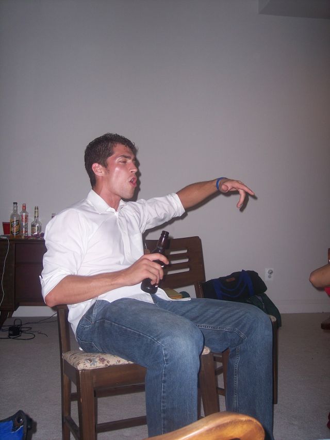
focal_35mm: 39
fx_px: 496
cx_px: 165
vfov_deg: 47.9
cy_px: 220
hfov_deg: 36.8
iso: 100
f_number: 2.8
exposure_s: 1/60
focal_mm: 8
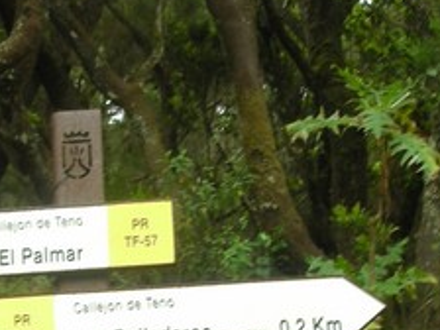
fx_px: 1271
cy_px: 383
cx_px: 155
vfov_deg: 14.4
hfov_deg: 19.6
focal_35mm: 100
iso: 50
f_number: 3
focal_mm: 5.8
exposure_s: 1/54
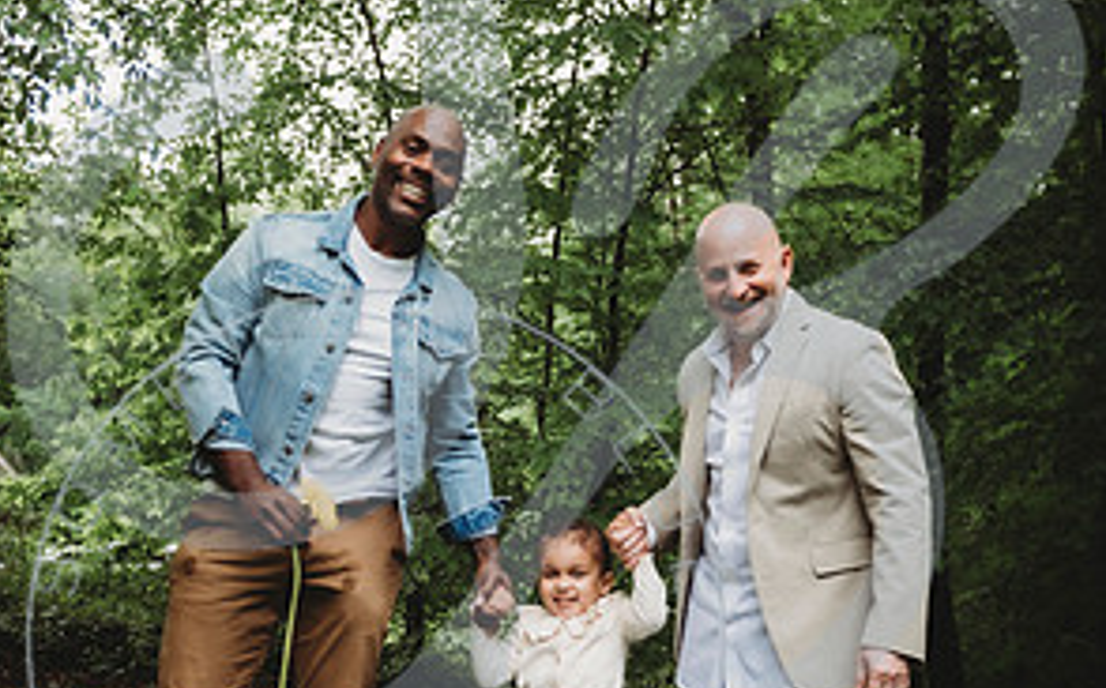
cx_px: 545
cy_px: 353
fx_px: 1505
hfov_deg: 40.3
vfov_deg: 25.8
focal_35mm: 50
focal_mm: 32
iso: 100
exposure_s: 1/250
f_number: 2.8
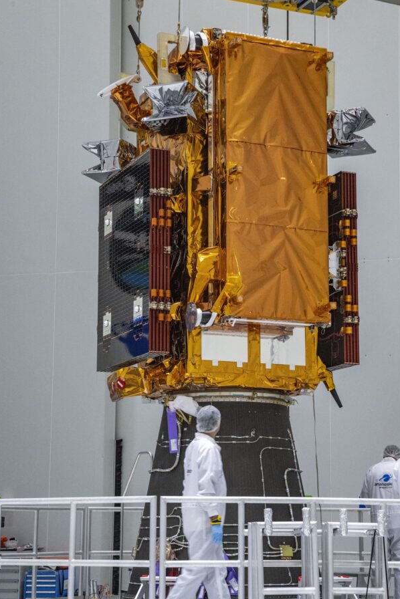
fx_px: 1332
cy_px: 321
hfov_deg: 17.1
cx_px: 225
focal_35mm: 80
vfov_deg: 25.3
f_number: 9
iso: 4000
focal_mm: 70
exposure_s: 1/60
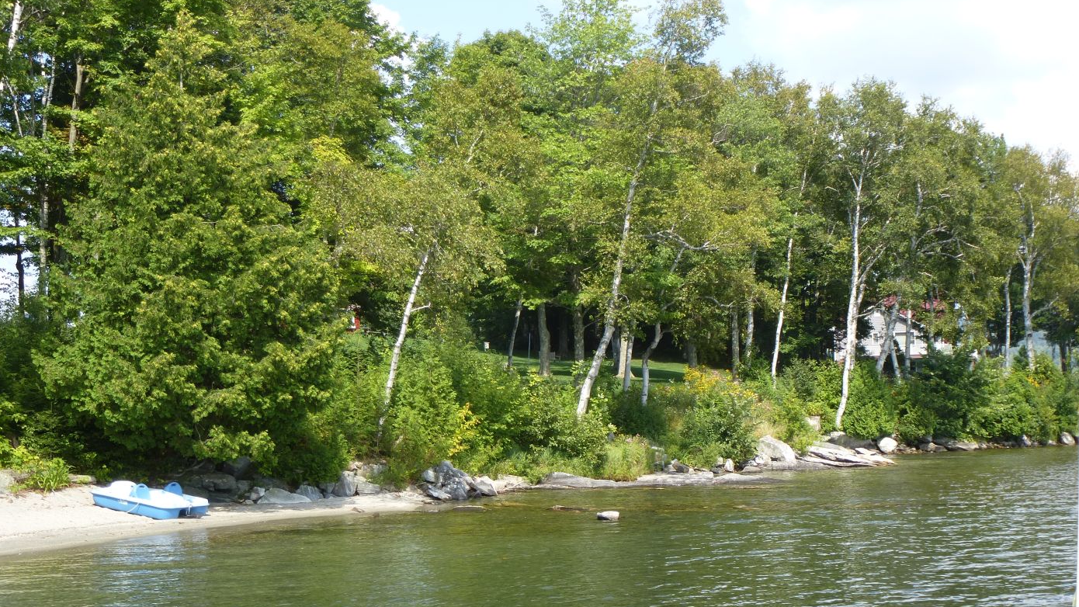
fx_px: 1288
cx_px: 537
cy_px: 322
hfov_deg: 45.5
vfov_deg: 26.5
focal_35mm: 45
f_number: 3.9
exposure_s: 1/320
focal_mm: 7.4
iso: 100
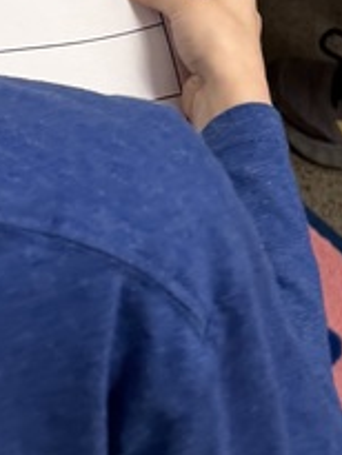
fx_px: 1579
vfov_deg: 13.0
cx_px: 129
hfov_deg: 12.4
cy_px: -597
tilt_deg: -30.7
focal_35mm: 120
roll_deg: +0.7
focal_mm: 6.76
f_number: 1.78
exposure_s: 1/100
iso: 100
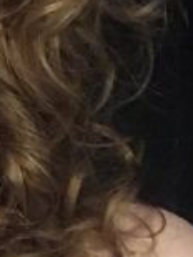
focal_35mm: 124
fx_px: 923
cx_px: -155
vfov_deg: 15.8
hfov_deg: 11.1
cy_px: 62
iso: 320
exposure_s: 1/17
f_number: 2.2
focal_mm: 2.87
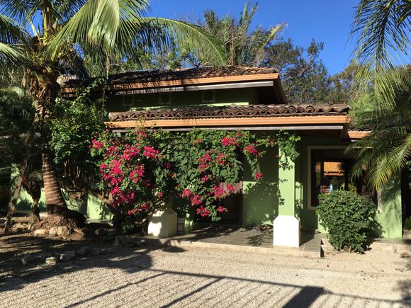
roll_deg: -1.6
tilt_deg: +3.1
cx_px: 206
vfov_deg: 46.8
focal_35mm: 30
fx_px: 356
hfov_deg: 60.0
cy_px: 154
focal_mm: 4.15
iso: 25
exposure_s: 1/1374
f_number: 2.2
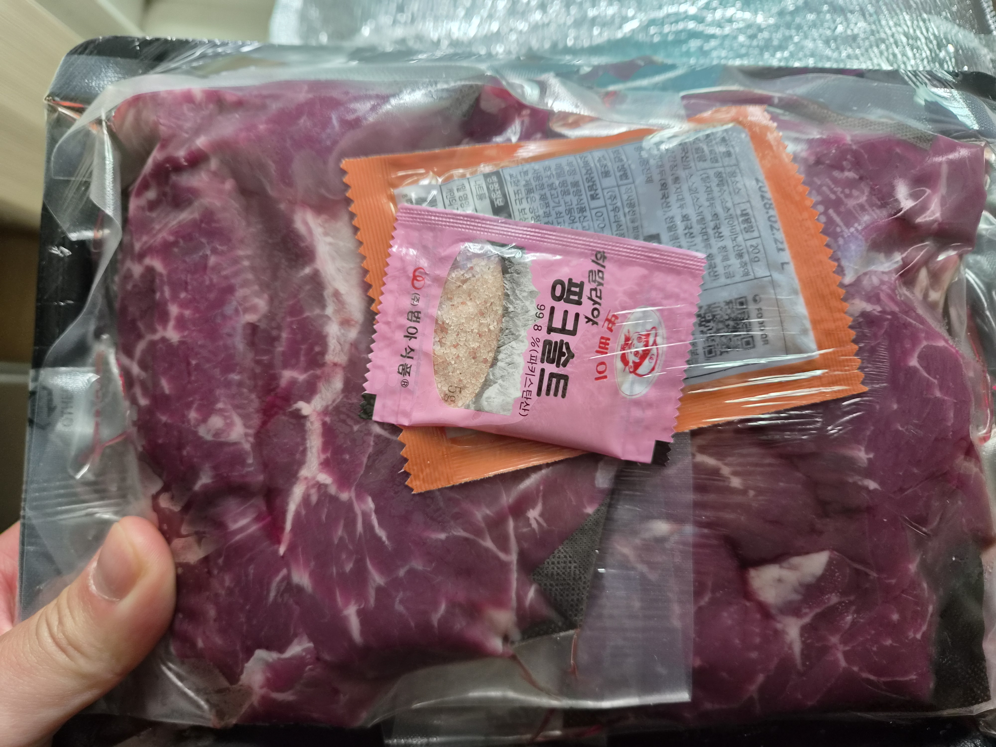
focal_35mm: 23
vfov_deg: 58.9
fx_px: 662
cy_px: 374
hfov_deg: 73.9
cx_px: 498
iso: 400
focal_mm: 5.4
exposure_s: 1/120
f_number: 1.8
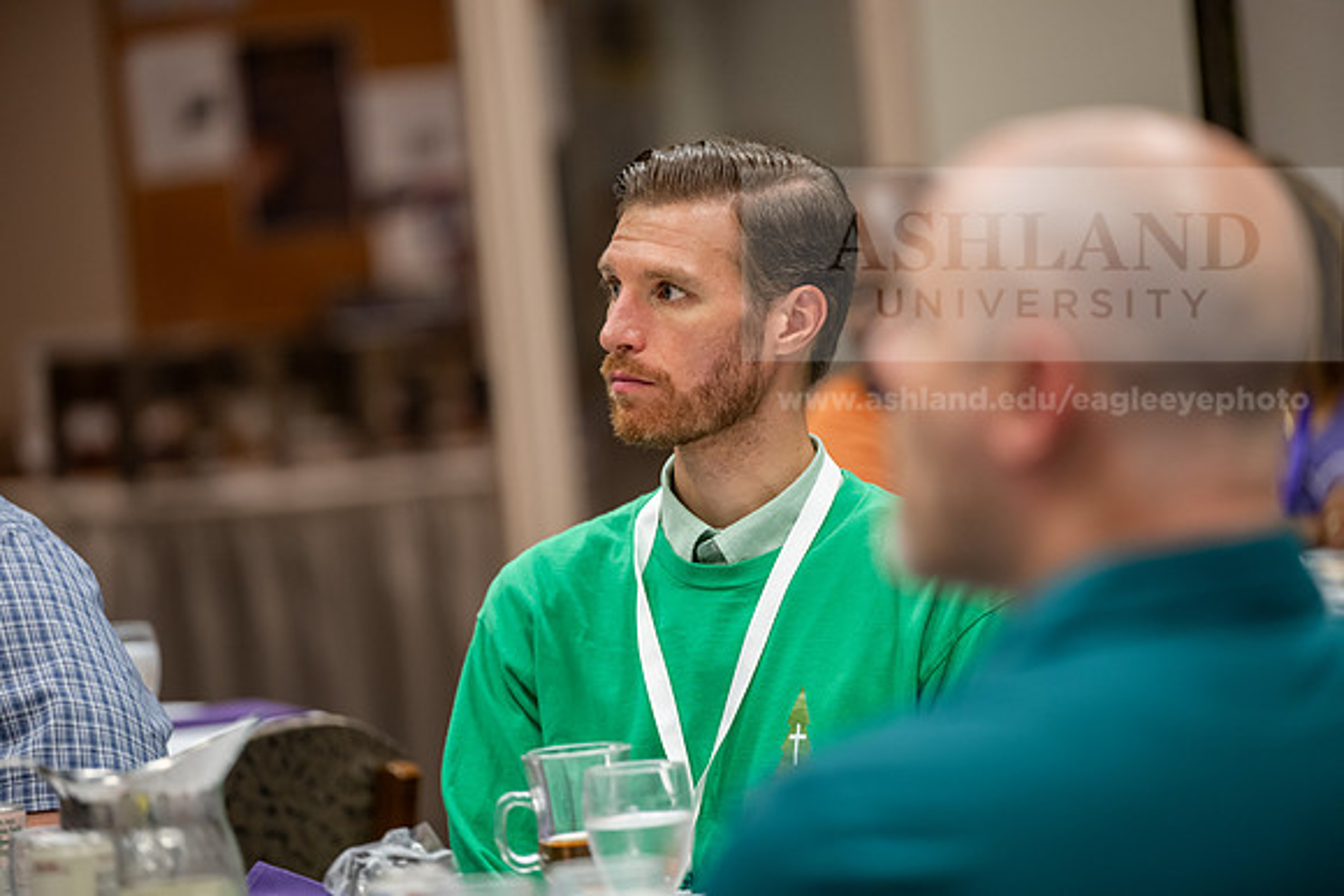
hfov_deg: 10.3
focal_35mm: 200
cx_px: 672
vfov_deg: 6.9
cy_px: 448
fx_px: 7468
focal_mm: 200
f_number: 2.8
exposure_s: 1/125
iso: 1000
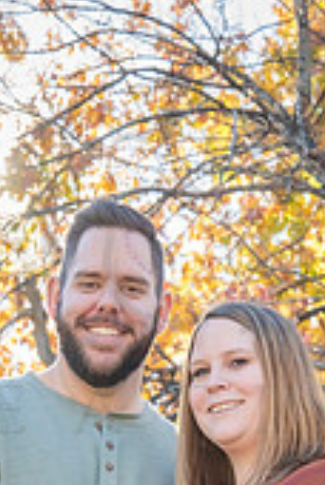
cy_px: 511
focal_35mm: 185
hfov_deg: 7.5
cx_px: 180
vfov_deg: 11.0
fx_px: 2495
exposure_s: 1/160
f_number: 10
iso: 640
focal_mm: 70
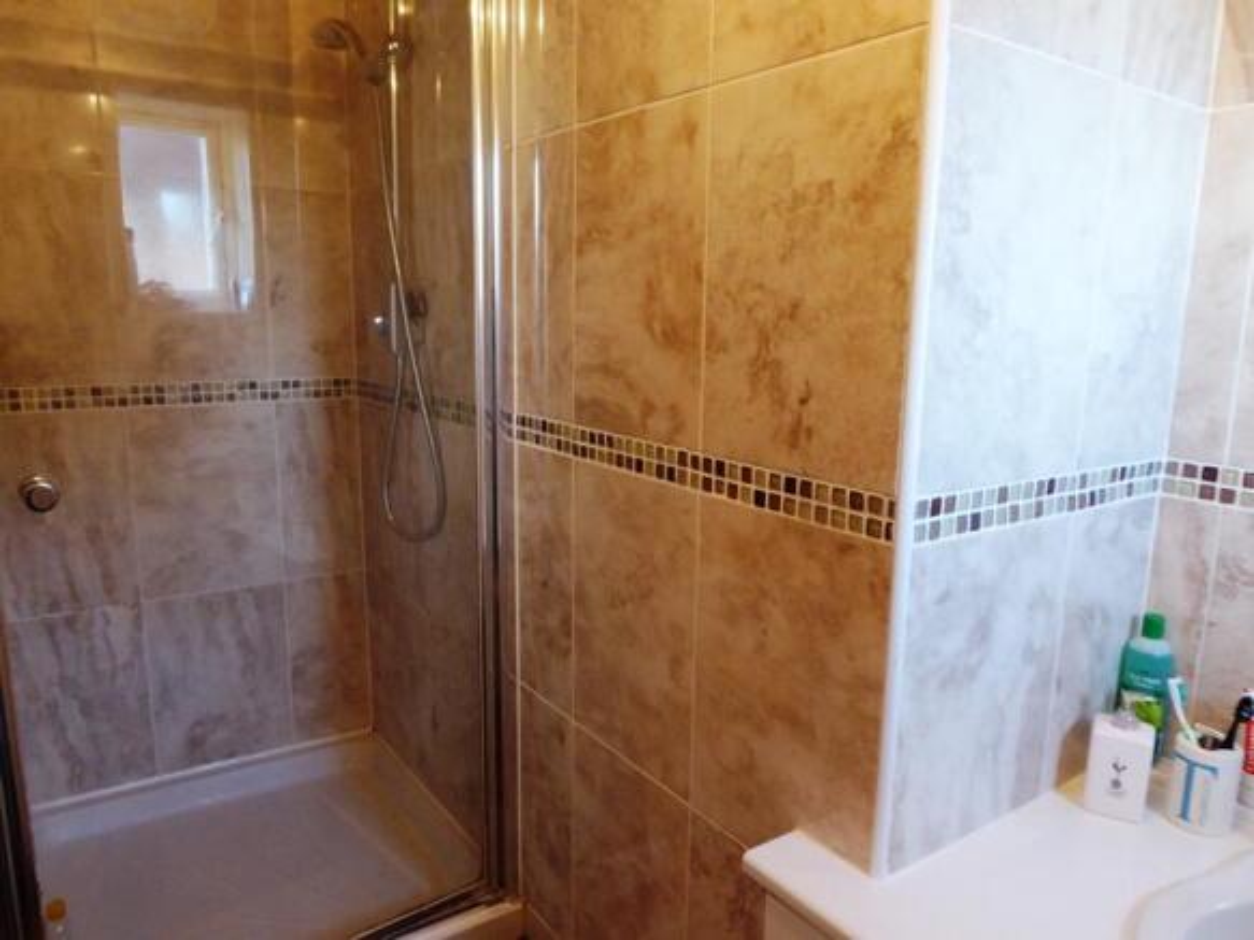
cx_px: 627
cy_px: 470
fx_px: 869
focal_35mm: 24
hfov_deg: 71.6
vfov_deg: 56.8
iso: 400
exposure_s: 1/20
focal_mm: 4.3
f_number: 3.3
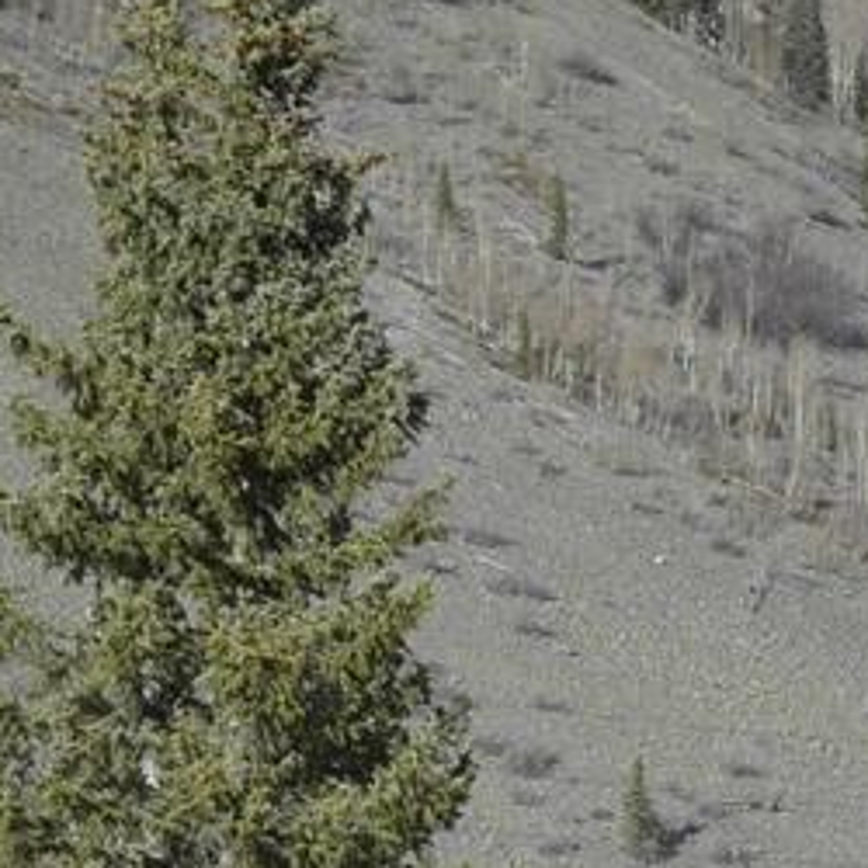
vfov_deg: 6.1
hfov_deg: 6.0
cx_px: 1583
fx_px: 8135
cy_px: 1055
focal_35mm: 287
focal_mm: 55
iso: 100
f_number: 8
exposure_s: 1/250
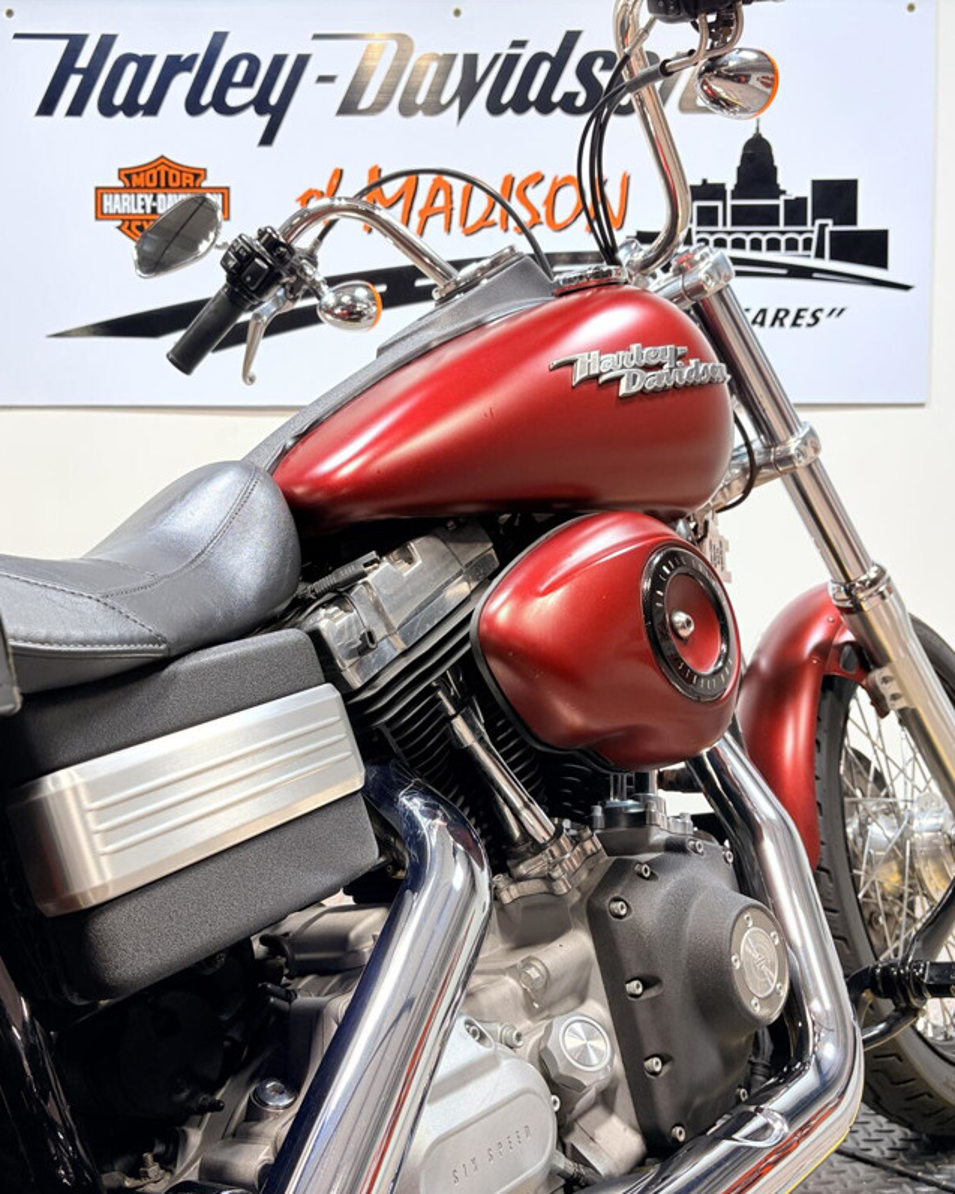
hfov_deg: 43.3
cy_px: 596
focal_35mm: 34
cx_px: 412
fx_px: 1201
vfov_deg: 52.8
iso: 50
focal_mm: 5.96
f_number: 1.6
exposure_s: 1/120
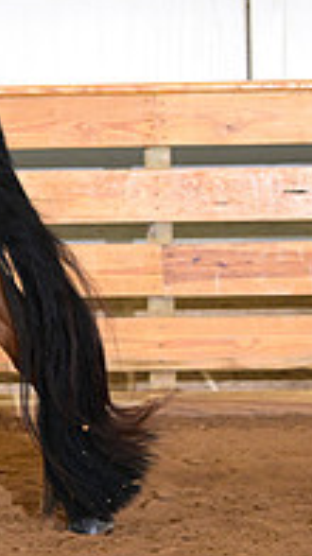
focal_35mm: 372
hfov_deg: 3.2
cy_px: 104
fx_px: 5481
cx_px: -425
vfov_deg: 5.8
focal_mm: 120
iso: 2500
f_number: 5
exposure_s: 1/200
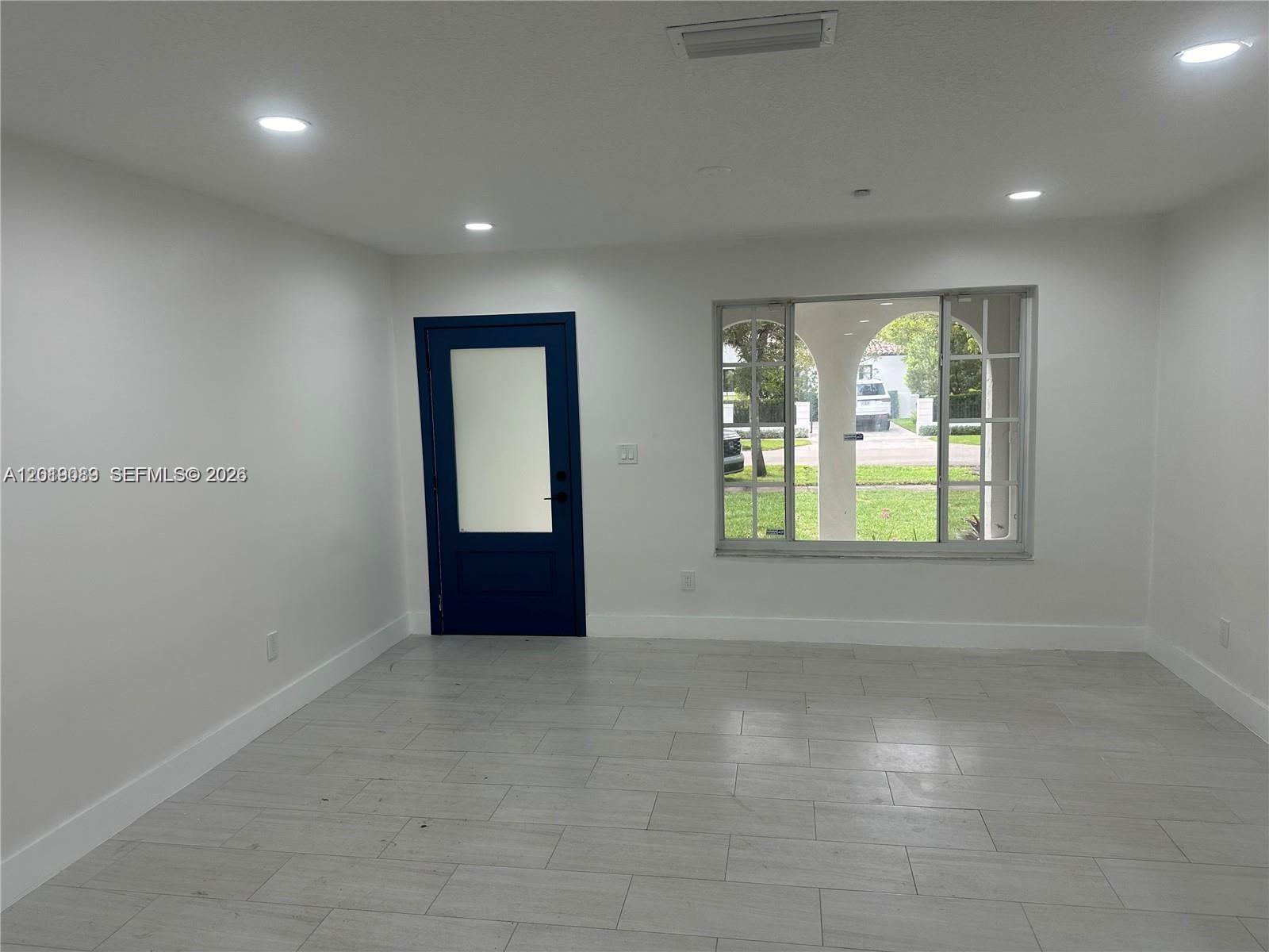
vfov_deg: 56.8
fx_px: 880
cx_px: 634
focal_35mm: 24
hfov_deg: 71.6
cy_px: 476
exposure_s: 1/120
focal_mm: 6.86
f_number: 1.78
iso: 80
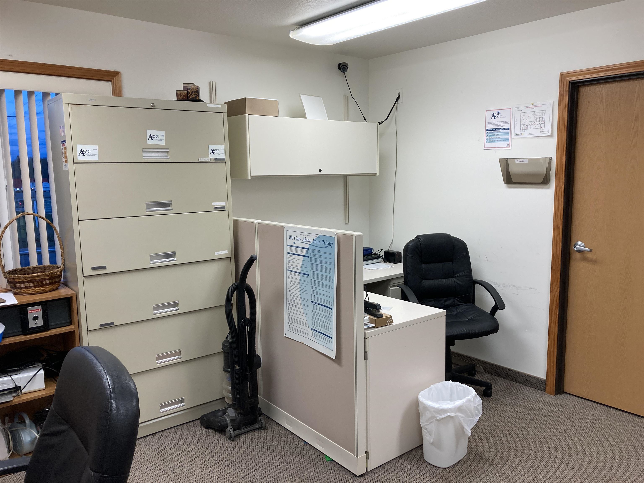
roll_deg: +0.7
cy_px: 242
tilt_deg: -7.4
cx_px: 322
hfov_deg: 63.4
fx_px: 521
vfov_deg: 49.7
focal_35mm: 28
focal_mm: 3.99
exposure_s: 1/120
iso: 80
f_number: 1.8
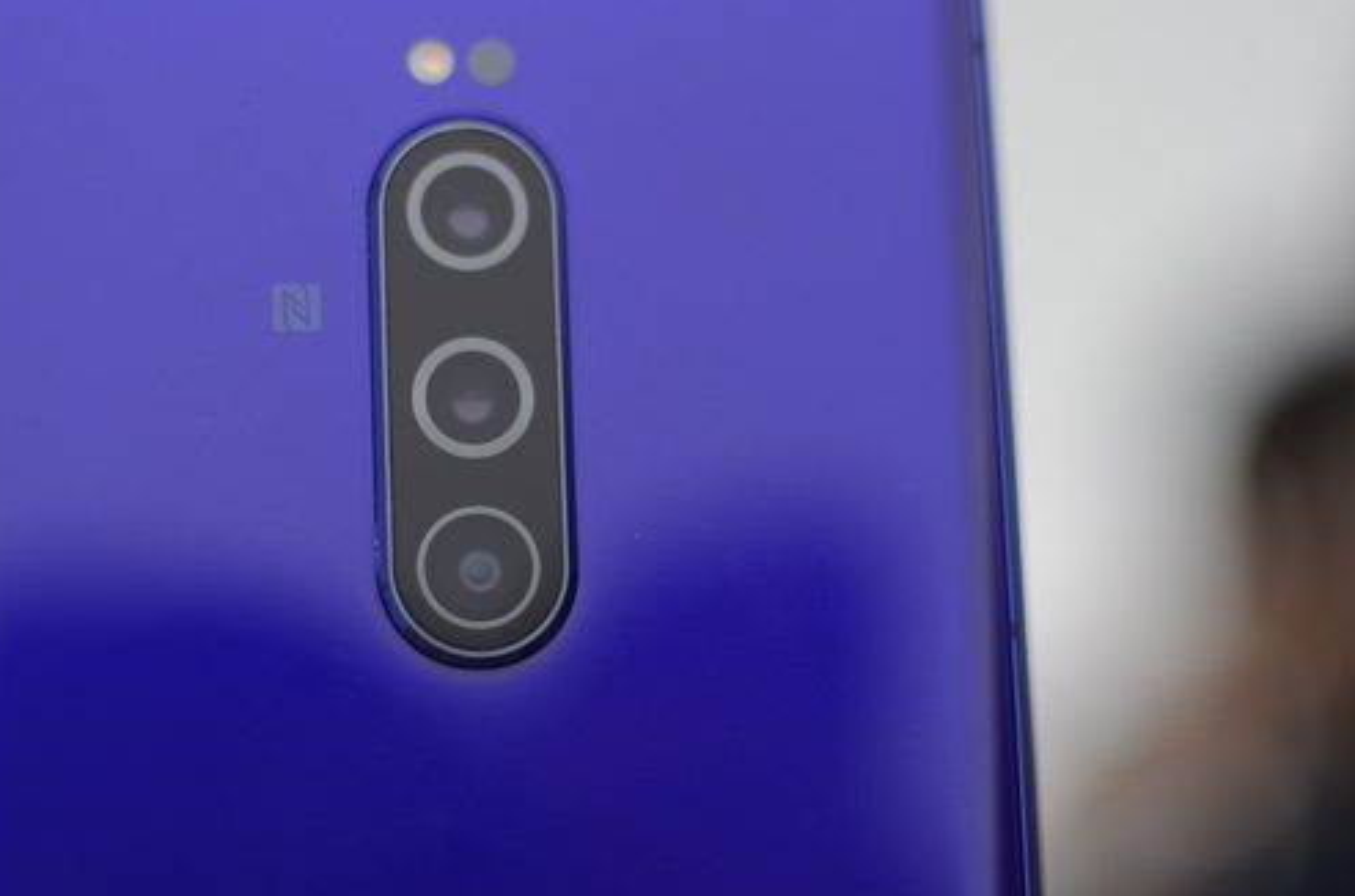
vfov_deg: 17.7
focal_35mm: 77
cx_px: 525
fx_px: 2881
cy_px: 429
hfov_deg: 26.4
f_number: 1.8
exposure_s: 1/160
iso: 160
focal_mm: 35
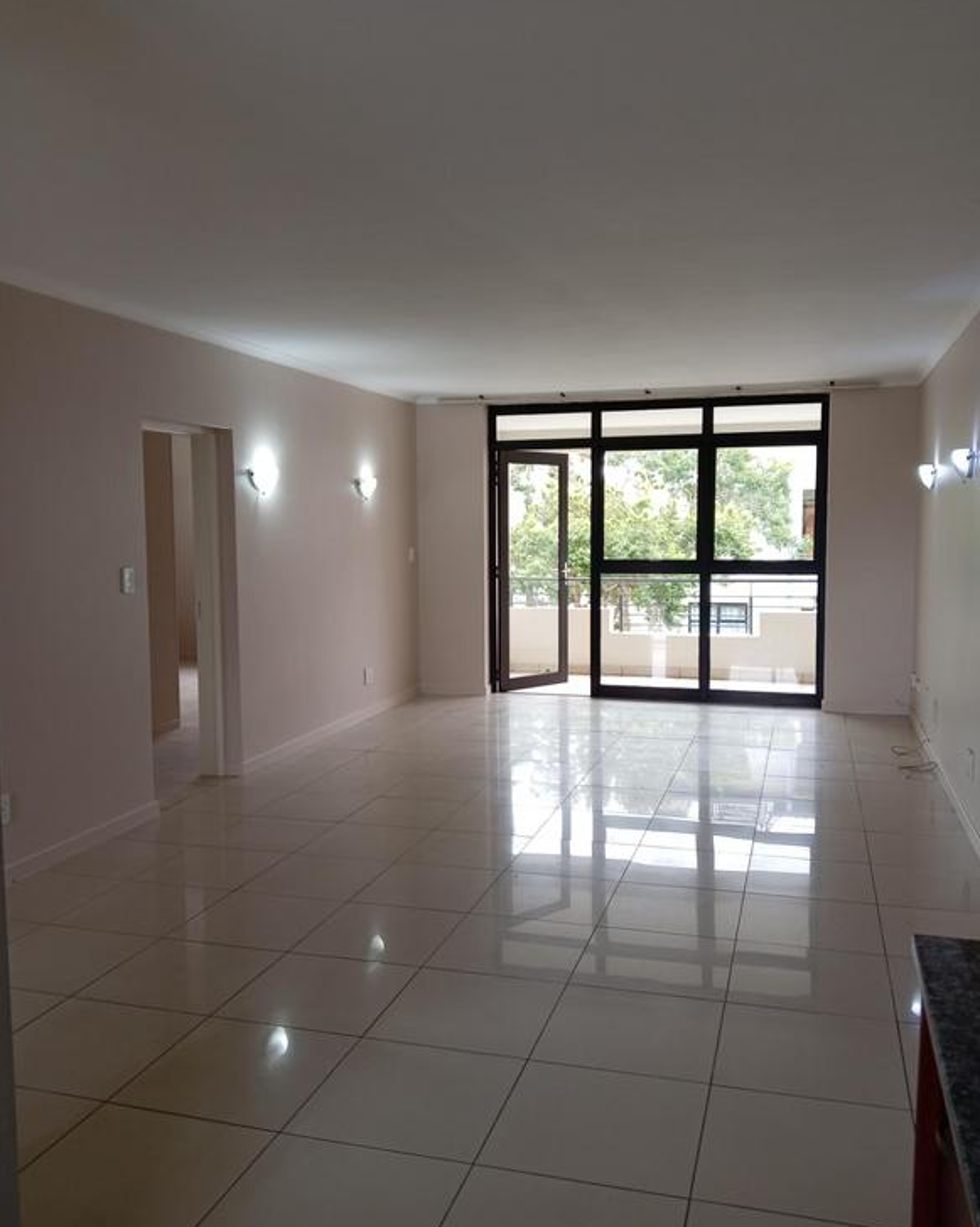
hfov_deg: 49.9
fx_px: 1052
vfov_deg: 60.5
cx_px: 490
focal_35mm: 29
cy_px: 611
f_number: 1.8
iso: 233
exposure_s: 1/25
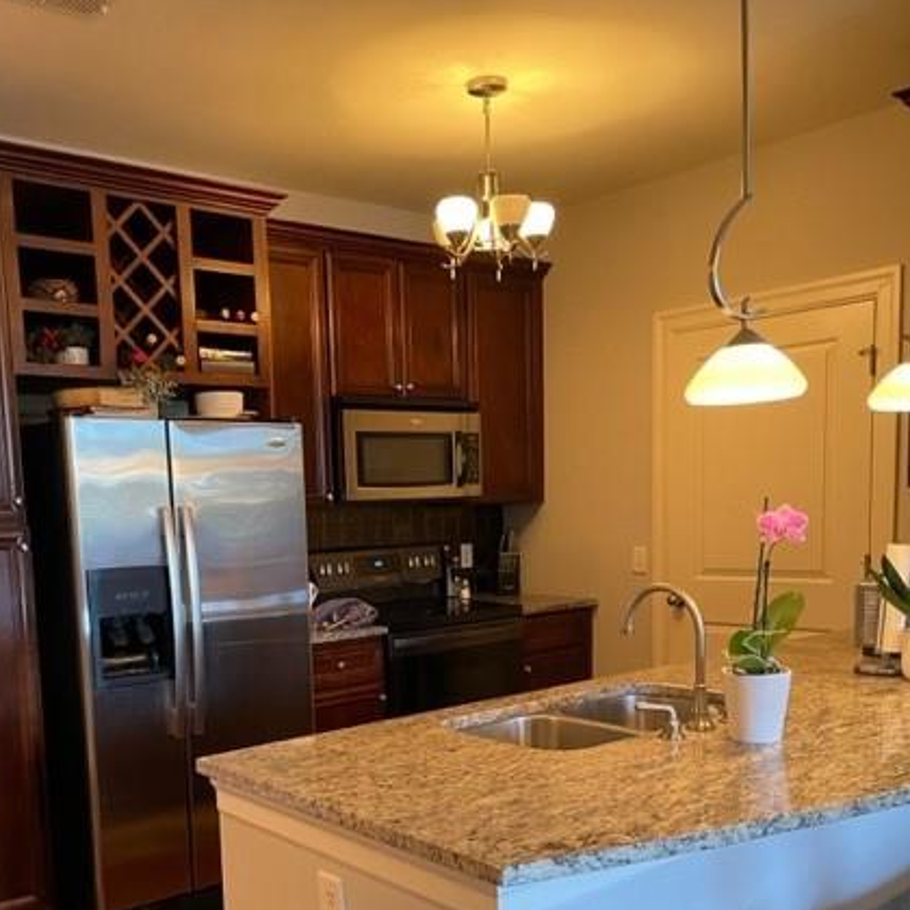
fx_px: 1041
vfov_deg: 46.3
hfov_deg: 47.1
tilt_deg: -6.4
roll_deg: +2.4
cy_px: 622
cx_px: 392
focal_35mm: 35
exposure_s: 1/60
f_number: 1.6
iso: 400
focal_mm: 4.2
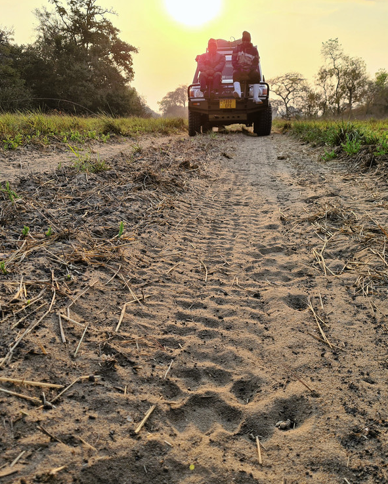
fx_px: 488
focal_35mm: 34
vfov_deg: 52.8
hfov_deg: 43.4
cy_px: 241
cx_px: 201
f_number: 1.8
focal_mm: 5.4
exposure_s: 1/784
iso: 50
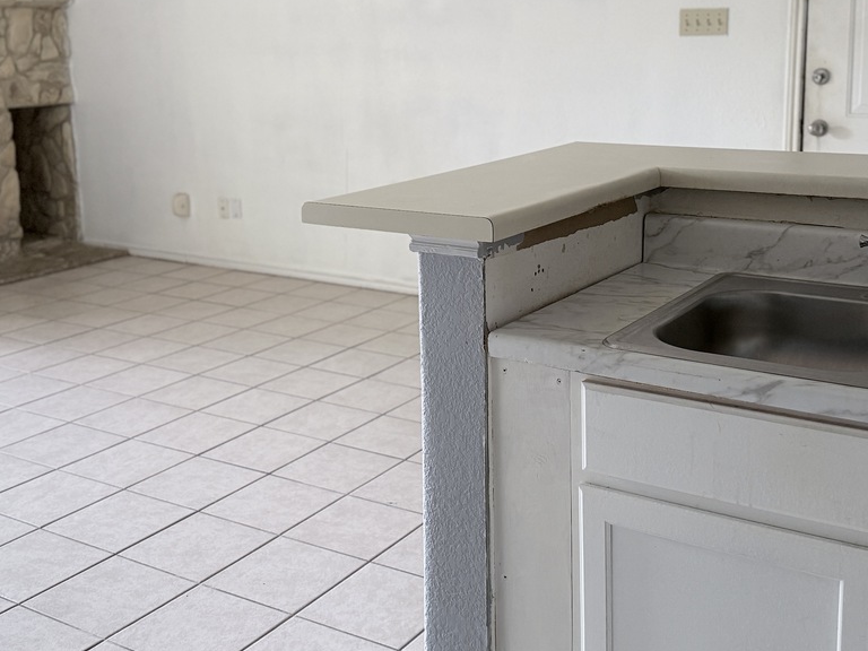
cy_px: 215
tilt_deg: -8.9
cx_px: 434
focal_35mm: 45
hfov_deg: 42.1
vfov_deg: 31.9
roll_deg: +1.4
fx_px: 1128
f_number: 1.78
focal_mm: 6.76
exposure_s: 1/60
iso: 250
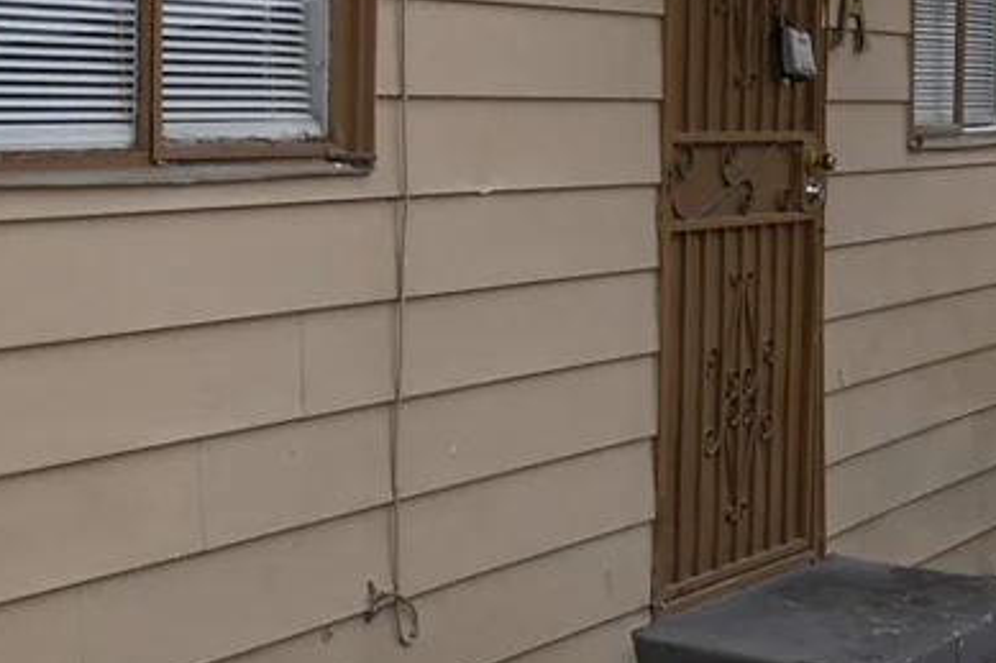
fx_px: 2185
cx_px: 189
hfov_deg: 25.2
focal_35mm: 79
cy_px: 137
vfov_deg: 17.1
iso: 100
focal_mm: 20
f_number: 5.6
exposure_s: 1/125
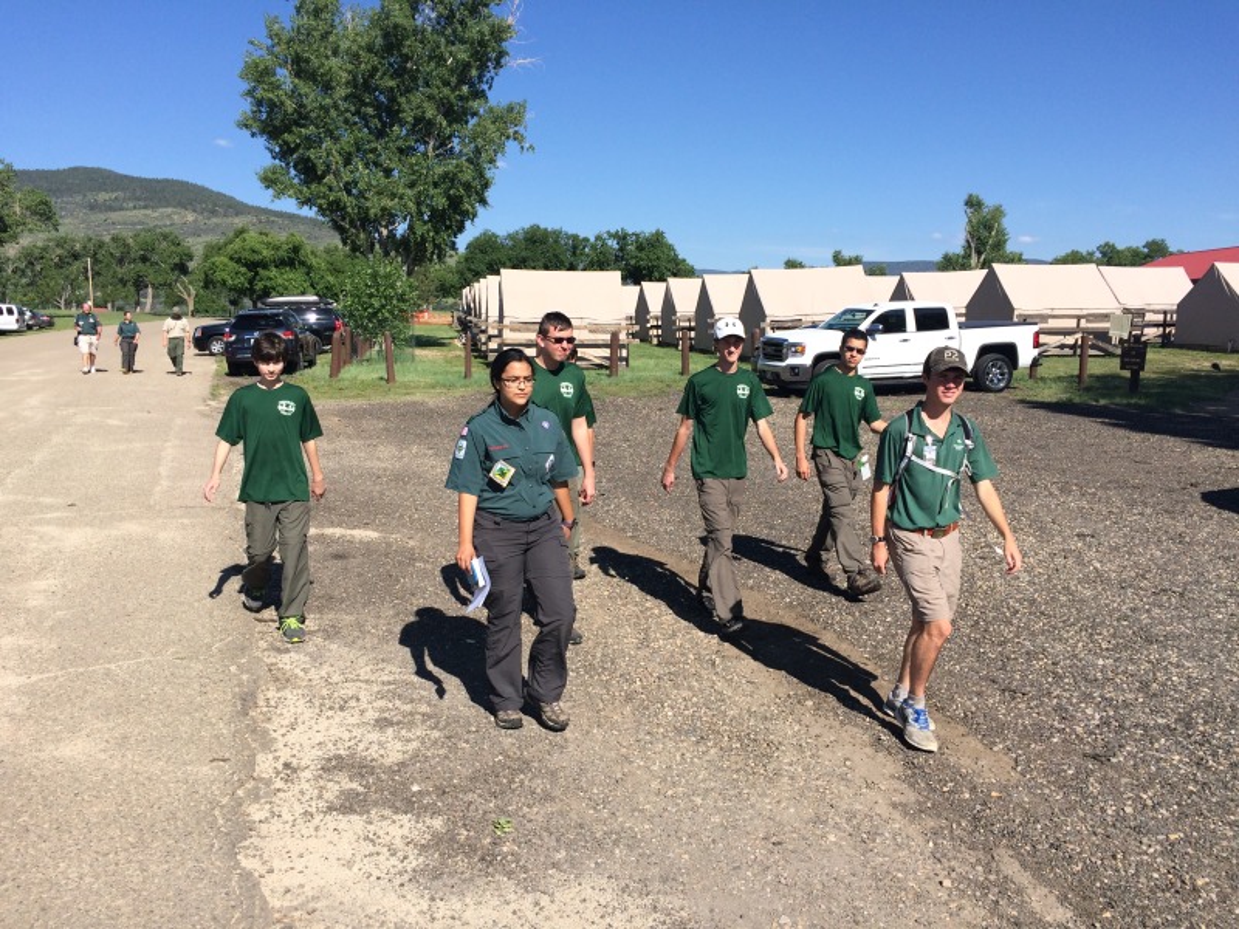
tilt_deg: -8.5
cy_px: 464
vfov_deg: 48.2
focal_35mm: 29
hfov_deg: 61.7
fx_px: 1038
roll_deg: +1.1
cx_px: 620
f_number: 2.2
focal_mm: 4.15
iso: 32
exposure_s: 1/1786
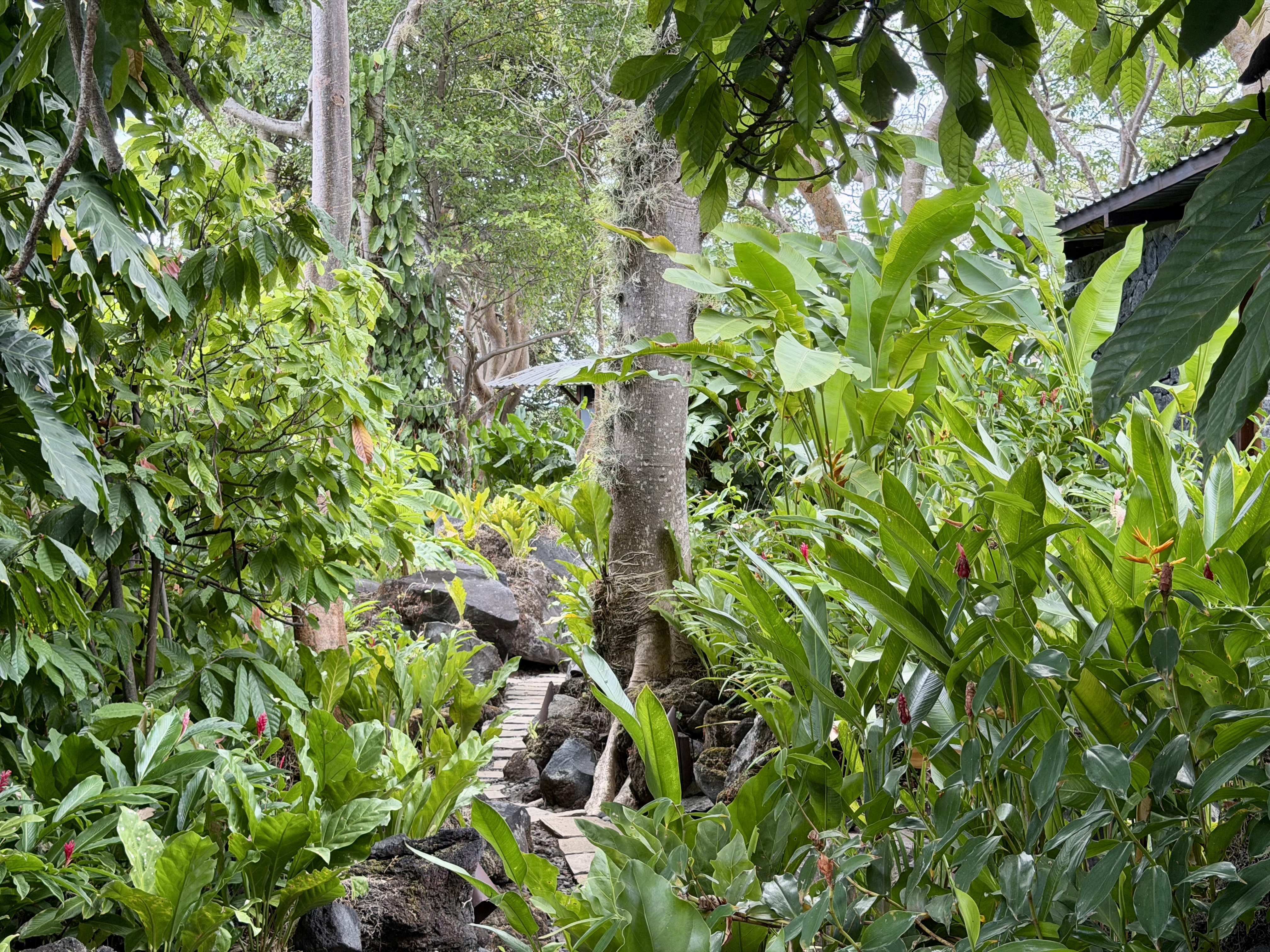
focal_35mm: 48
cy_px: 476
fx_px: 1761
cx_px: 635
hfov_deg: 39.7
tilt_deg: +2.1
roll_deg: -0.1
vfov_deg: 30.3
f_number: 1.78
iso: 80
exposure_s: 1/455
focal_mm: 6.76
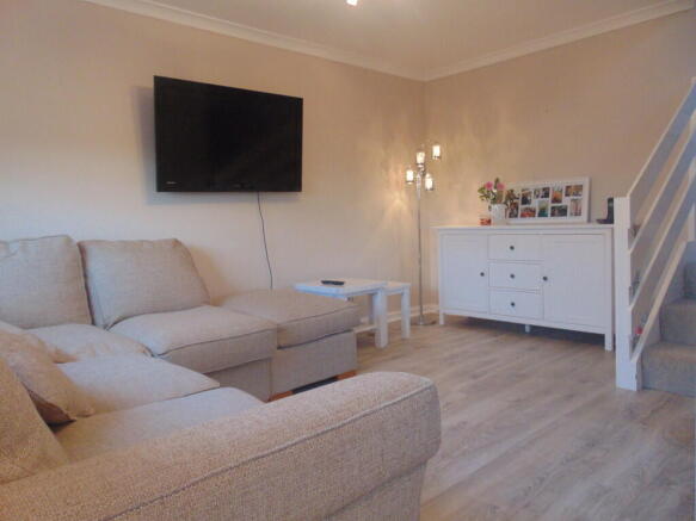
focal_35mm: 25
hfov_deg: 69.4
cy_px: 260
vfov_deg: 54.9
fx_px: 503
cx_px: 348
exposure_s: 1/30
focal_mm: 4.5
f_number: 3
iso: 250
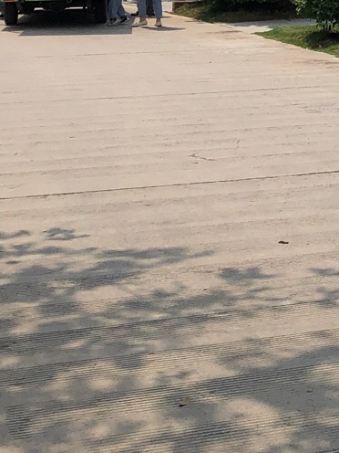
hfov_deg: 12.4
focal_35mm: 113
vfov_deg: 16.7
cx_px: 537
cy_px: -93
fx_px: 1476
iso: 25
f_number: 1.8
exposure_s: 1/4000
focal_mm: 3.99
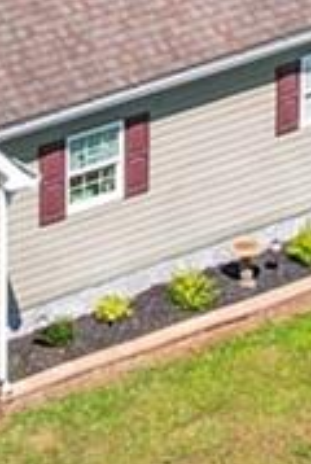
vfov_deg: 8.1
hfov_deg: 5.5
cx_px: 150
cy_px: -183
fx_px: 3240
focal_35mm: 251
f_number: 2.8
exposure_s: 1/240
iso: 100
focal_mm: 8.4
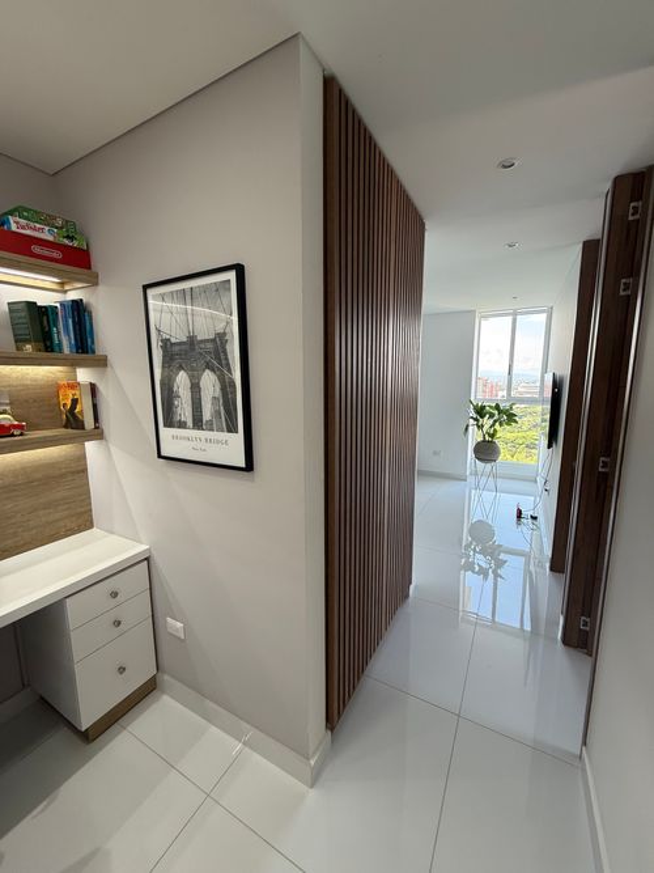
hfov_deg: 85.7
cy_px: 436
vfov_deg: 102.1
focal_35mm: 14
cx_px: 327
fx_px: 353
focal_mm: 2.22
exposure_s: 1/120
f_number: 2.2
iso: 100
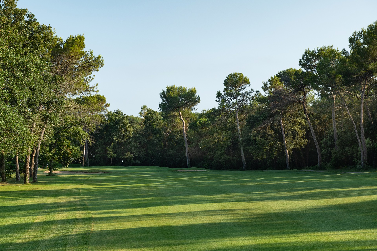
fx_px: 733
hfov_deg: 28.8
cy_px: 126
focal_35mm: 70
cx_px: 188
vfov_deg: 19.5
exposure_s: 1/320
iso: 320
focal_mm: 70
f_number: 9
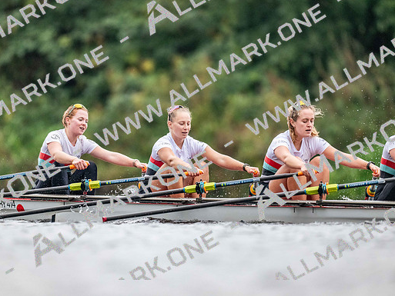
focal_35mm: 652
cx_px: 189
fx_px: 7442
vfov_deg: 2.3
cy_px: 148
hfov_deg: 3.0
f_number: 4
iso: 4500
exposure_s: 1/2500
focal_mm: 600
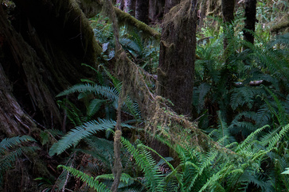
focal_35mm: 93
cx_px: 350
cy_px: -10
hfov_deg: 20.5
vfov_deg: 14.4
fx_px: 747
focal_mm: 33
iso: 640
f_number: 5.6
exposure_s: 1/100
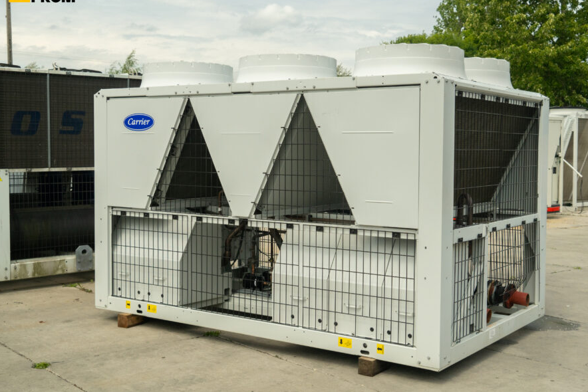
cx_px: 328
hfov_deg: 44.4
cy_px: 186
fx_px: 719
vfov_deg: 30.5
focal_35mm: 44
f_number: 6.3
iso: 640
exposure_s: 1/640
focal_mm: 38
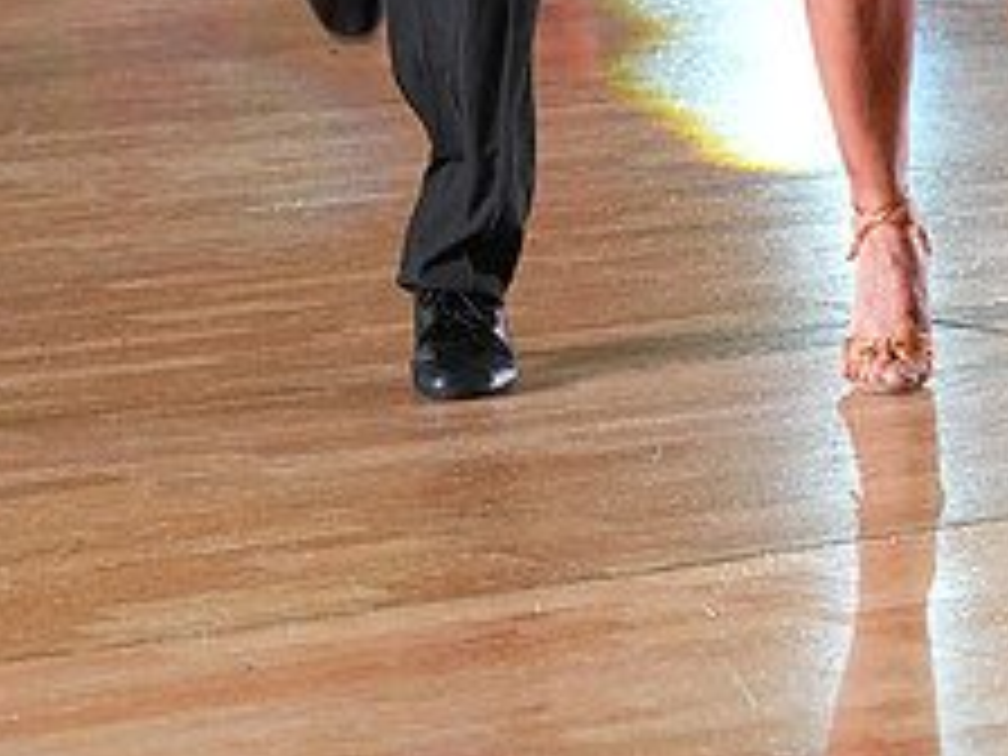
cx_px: 601
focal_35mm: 242
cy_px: -405
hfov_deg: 8.2
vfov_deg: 6.1
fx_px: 7047
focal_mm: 97
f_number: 5
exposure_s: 1/400
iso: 8000
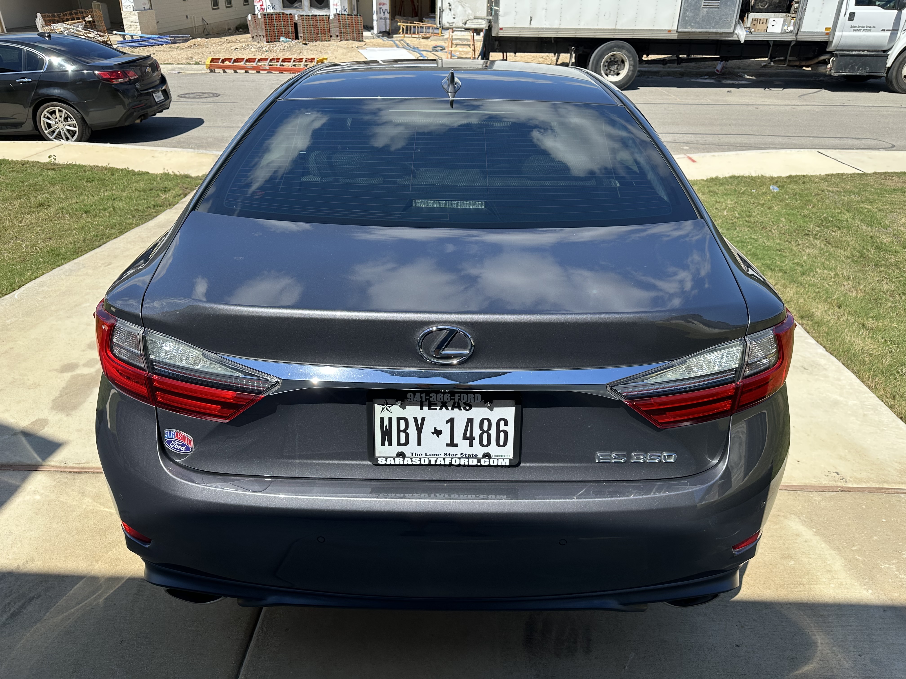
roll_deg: -2.0
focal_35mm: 24
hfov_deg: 71.6
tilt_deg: -28.5
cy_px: 340
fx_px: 628
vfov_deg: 56.8
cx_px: 453
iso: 80
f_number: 1.78
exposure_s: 1/3472
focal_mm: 6.86
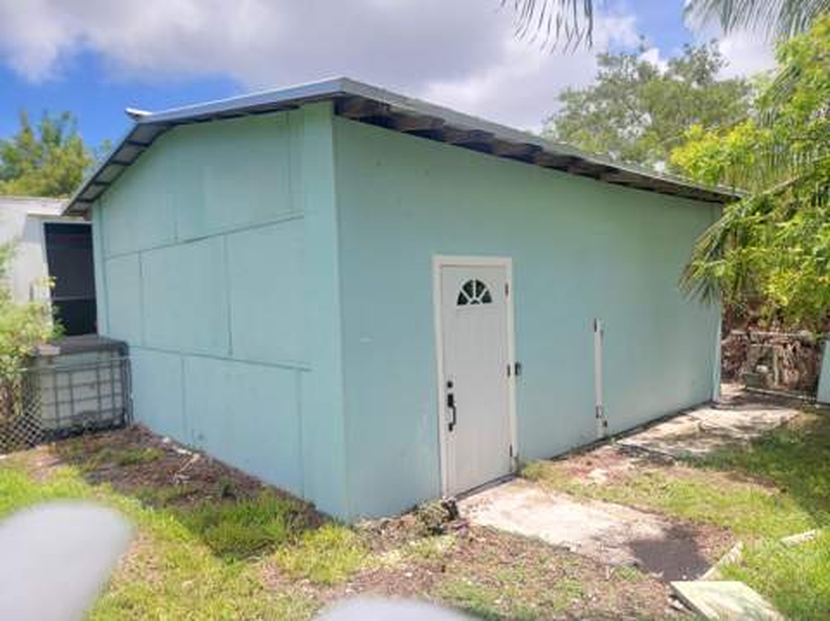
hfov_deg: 71.7
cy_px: 310
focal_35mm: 24
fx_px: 575
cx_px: 415
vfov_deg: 56.7
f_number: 1.8
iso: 16
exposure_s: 1/259
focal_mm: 6.7
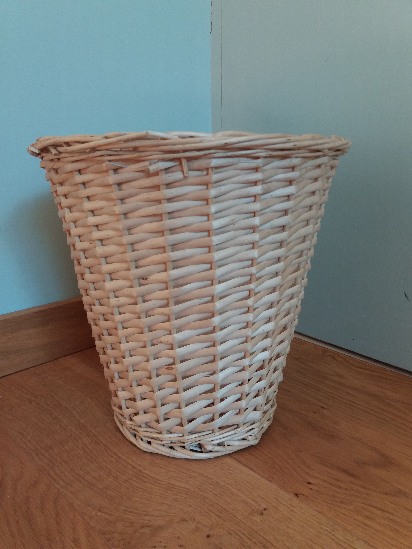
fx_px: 444
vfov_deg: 63.4
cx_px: 206
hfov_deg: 49.7
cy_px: 274
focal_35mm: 28
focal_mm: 3.7
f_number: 1.9
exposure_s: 1/50
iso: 100
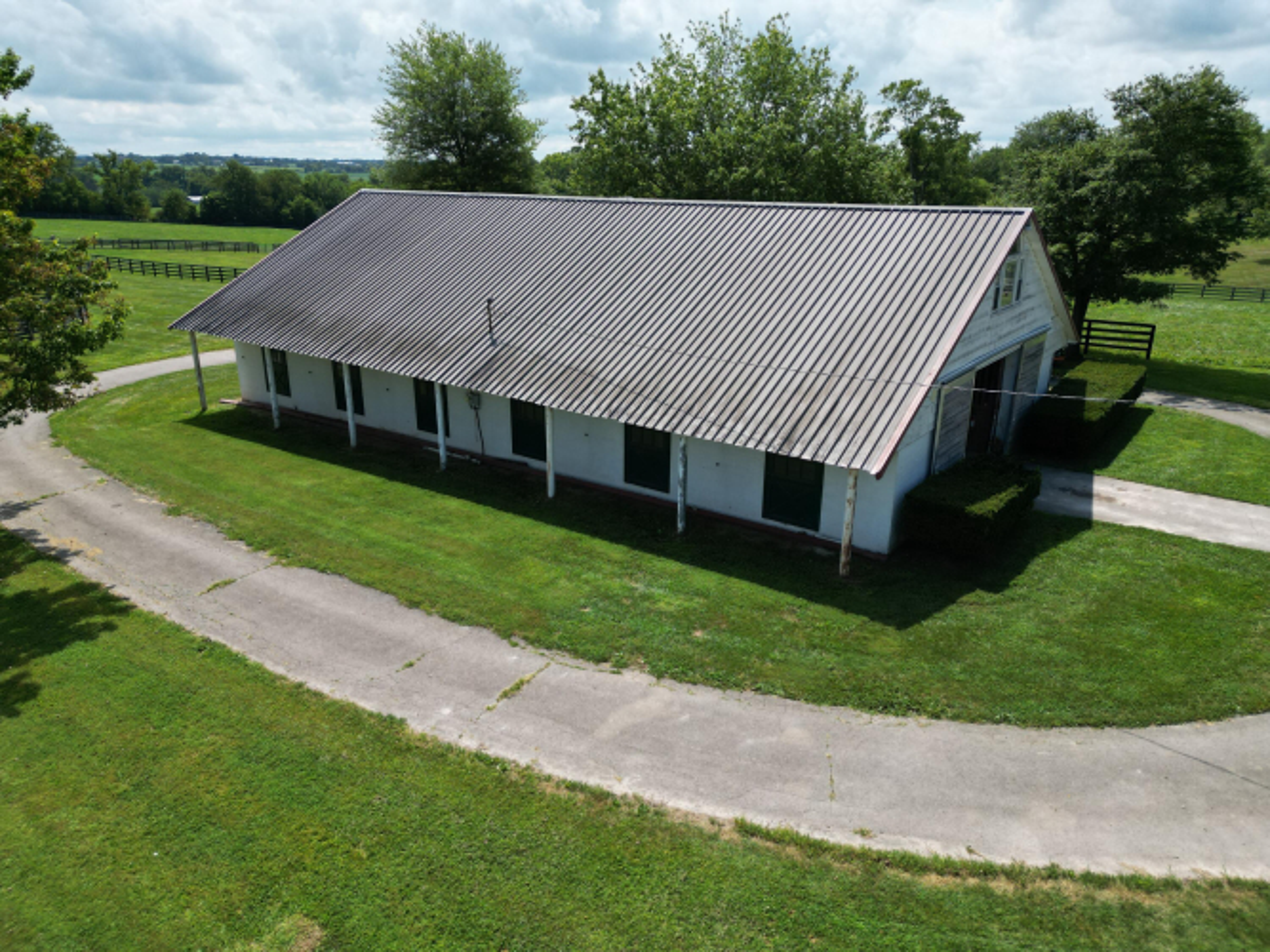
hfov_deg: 71.6
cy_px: 476
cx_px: 635
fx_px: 880
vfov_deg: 56.8
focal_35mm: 24
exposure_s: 1/3200
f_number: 1.7
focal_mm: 6.72
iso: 130
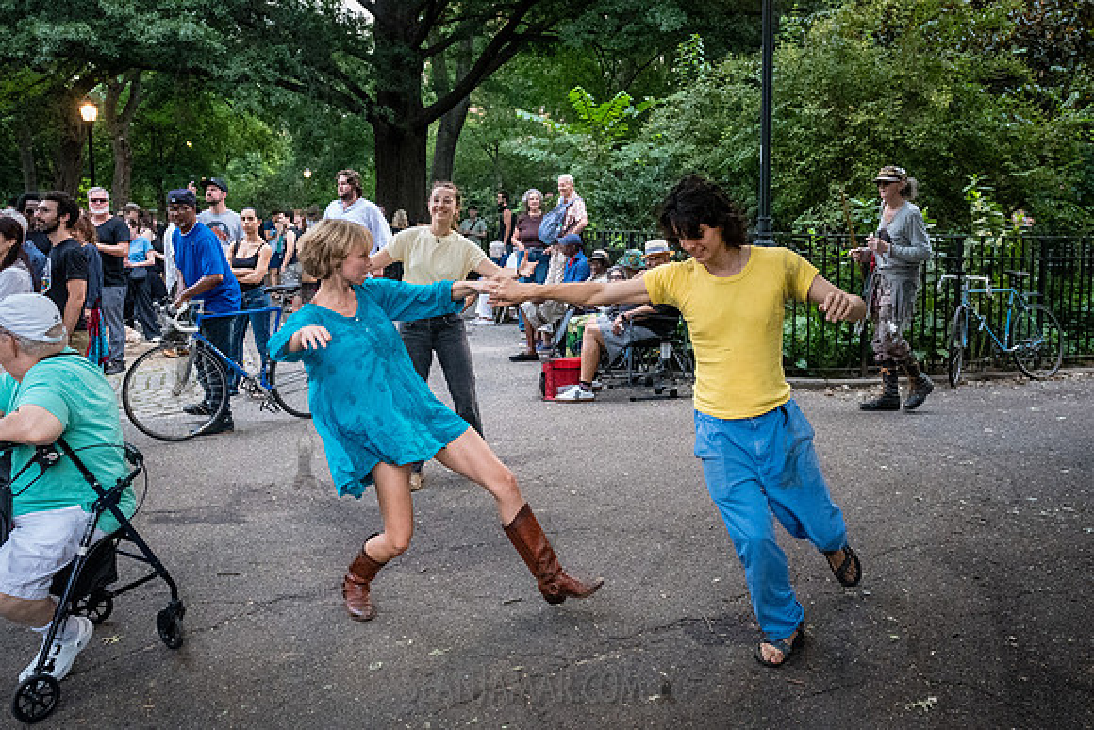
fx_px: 1035
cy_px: 330
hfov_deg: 55.7
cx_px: 564
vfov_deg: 38.8
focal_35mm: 34
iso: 8000
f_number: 5
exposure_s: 1/200
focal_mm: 26
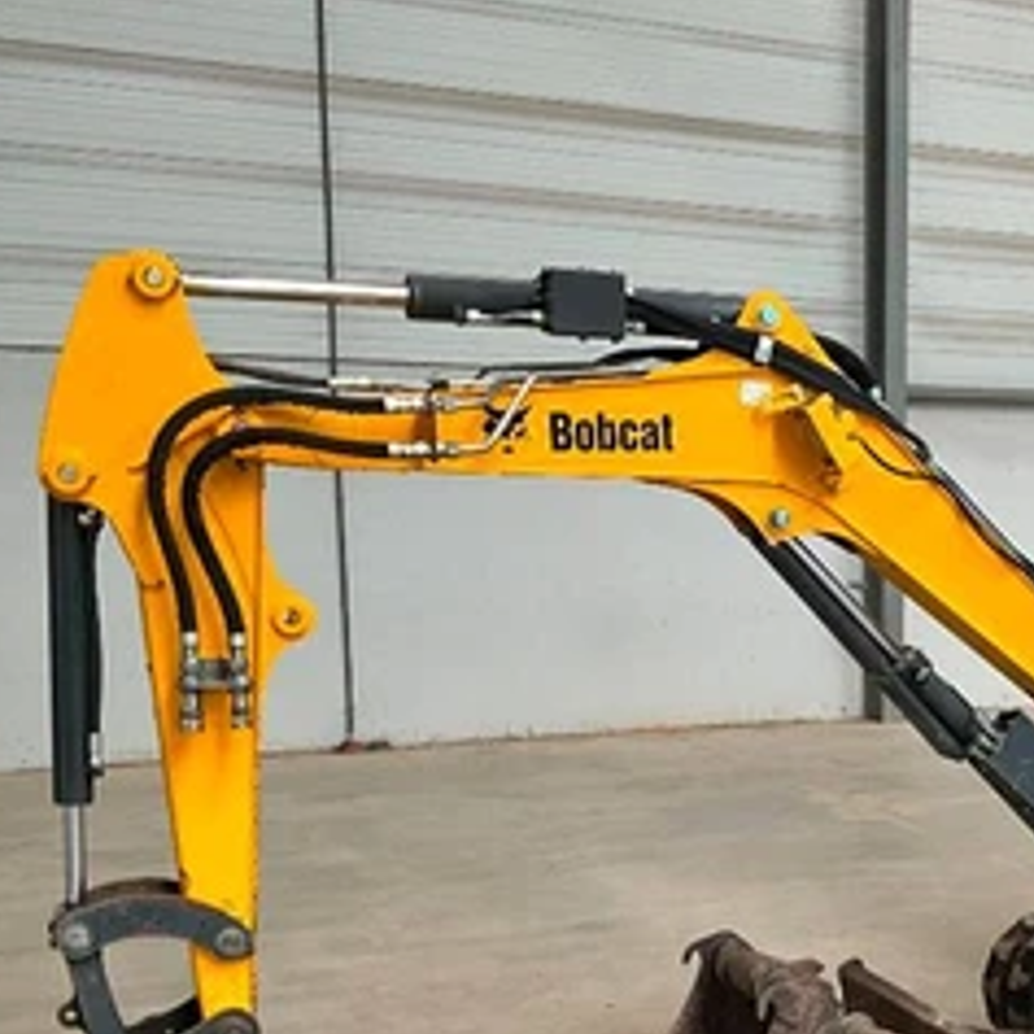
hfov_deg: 31.4
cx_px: 912
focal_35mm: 52
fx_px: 1757
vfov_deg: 32.2
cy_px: 772
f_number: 1.8
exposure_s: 1/62
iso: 64
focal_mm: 3
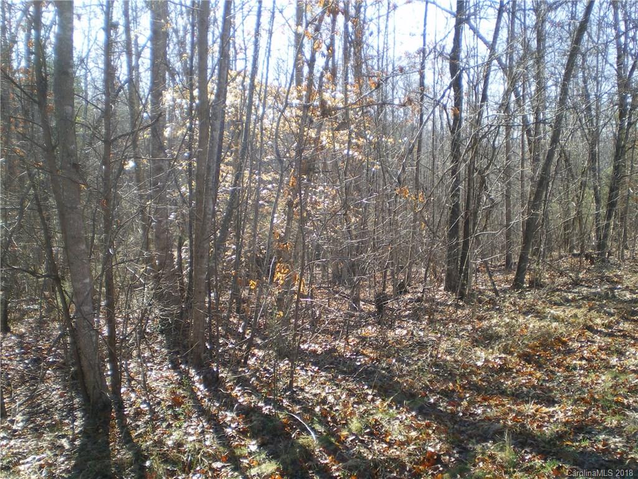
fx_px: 700
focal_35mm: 38
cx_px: 319
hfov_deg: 49.0
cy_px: 240
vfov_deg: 37.7
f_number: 3.1
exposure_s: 1/125
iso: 64
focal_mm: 6.3
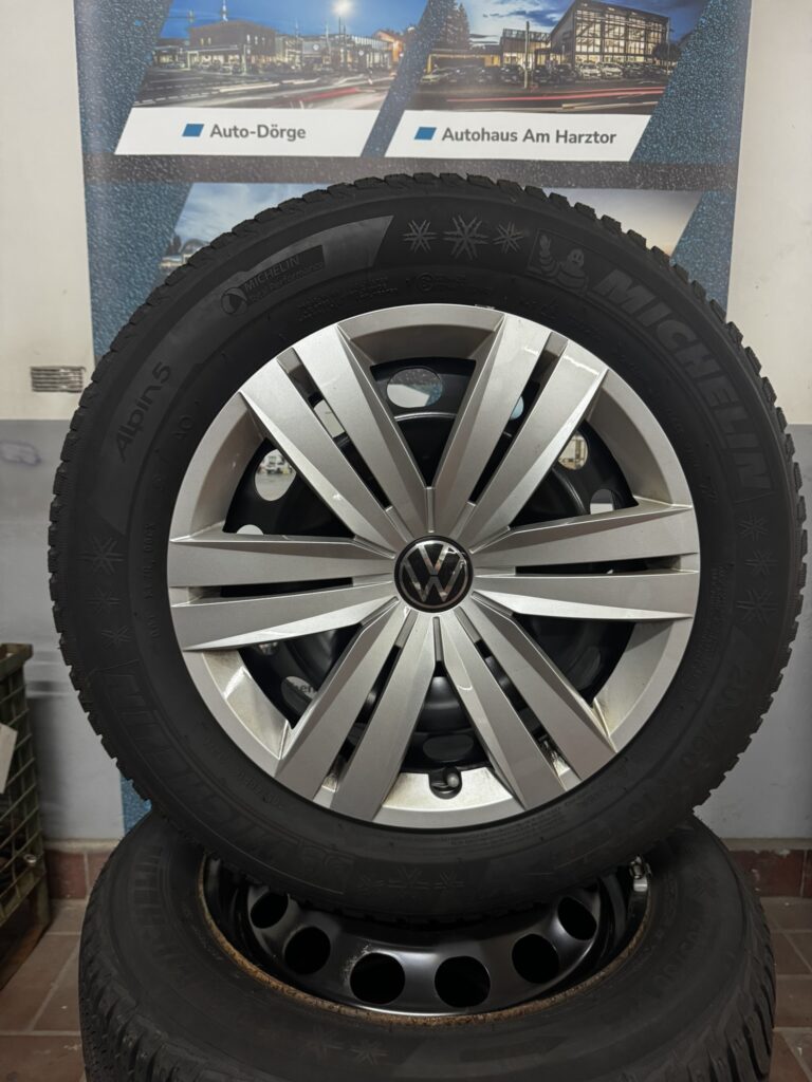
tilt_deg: -8.9
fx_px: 751
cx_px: 406
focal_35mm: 24
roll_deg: +0.9
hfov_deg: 56.8
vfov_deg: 71.6
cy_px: 541
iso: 400
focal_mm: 6.76
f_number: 1.78
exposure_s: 1/50
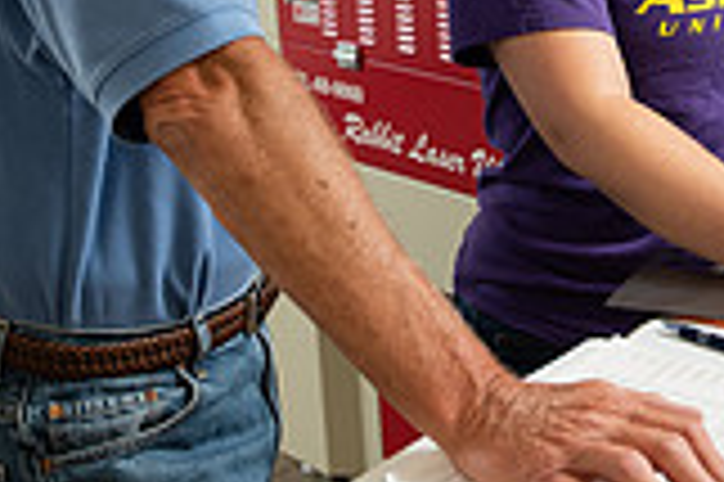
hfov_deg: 22.6
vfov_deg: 14.8
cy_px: -38
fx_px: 1808
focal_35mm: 90
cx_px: 418
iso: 400
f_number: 4
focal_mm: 25
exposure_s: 1/200
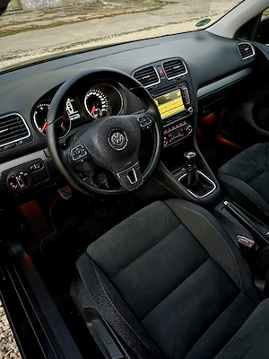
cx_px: 134
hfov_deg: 58.9
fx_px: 238
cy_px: 180
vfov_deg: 73.9
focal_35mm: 23
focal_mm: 6.3
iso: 1250
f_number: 1.7
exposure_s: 1/20
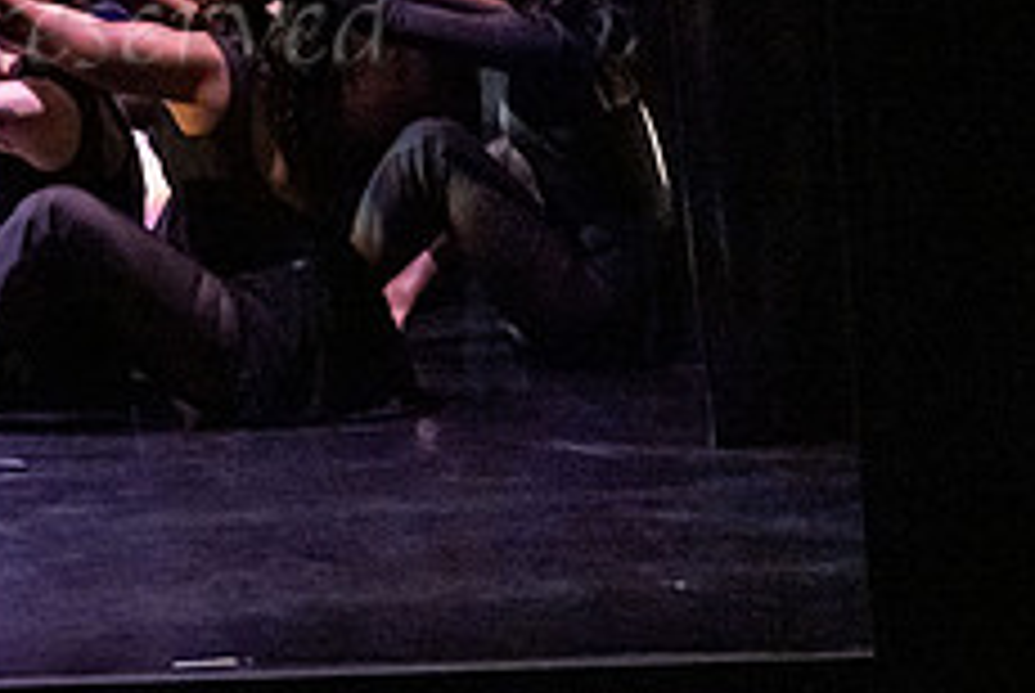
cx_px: 36
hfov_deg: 19.1
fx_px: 2994
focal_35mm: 104
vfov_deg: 13.0
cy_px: -56
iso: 6400
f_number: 2.8
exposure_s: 1/250
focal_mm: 35
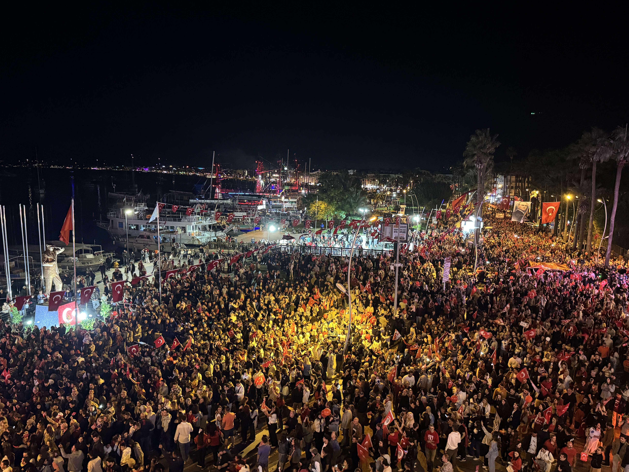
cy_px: 272
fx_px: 509
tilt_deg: -10.1
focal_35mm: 28
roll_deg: -1.1
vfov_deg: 49.6
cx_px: 310
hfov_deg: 63.4
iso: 1000
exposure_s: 1/25
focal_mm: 6.76
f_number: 1.78
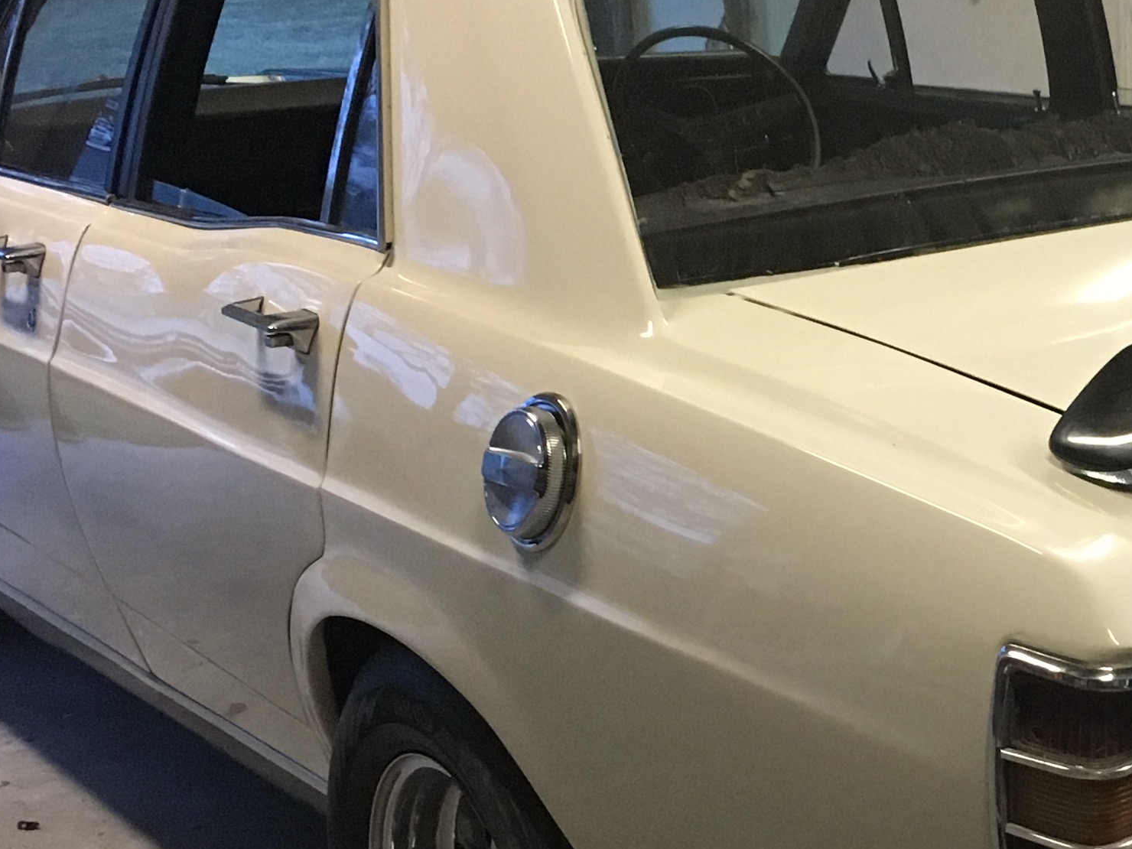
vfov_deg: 18.6
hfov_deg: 23.6
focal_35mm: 79
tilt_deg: -15.1
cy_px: 578
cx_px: 1142
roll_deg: +0.4
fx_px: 2583
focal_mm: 4.15
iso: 250
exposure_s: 1/33
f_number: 2.2
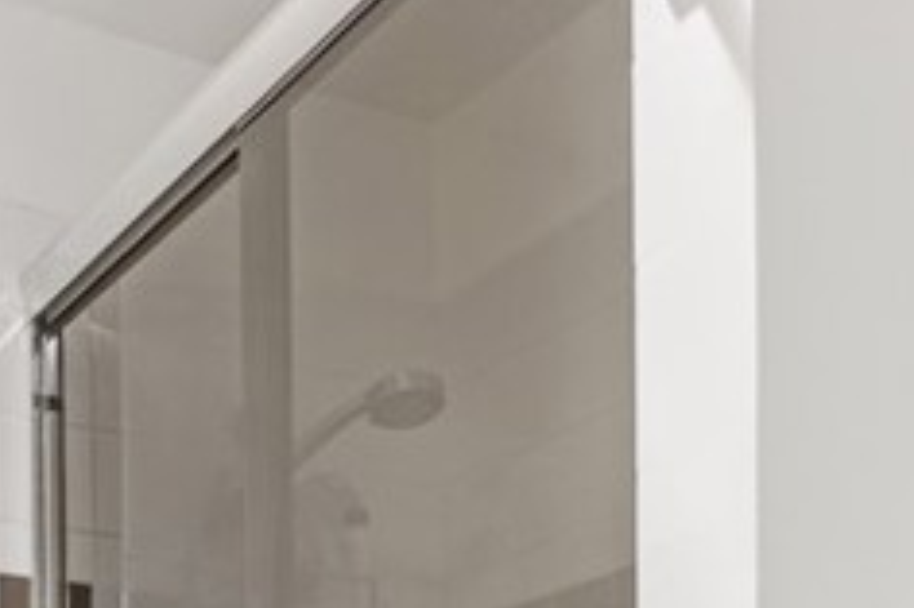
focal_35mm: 65
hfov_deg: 30.9
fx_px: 1649
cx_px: 550
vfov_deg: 18.1
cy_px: 972
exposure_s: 1/4
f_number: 7.1
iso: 100
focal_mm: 10
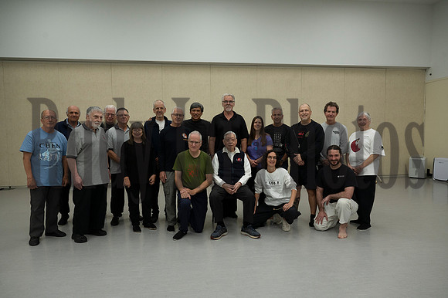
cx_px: 224
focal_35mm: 24
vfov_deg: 53.1
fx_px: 298
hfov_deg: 73.8
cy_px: 149
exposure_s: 1/200
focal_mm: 24
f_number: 5.6
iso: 2000
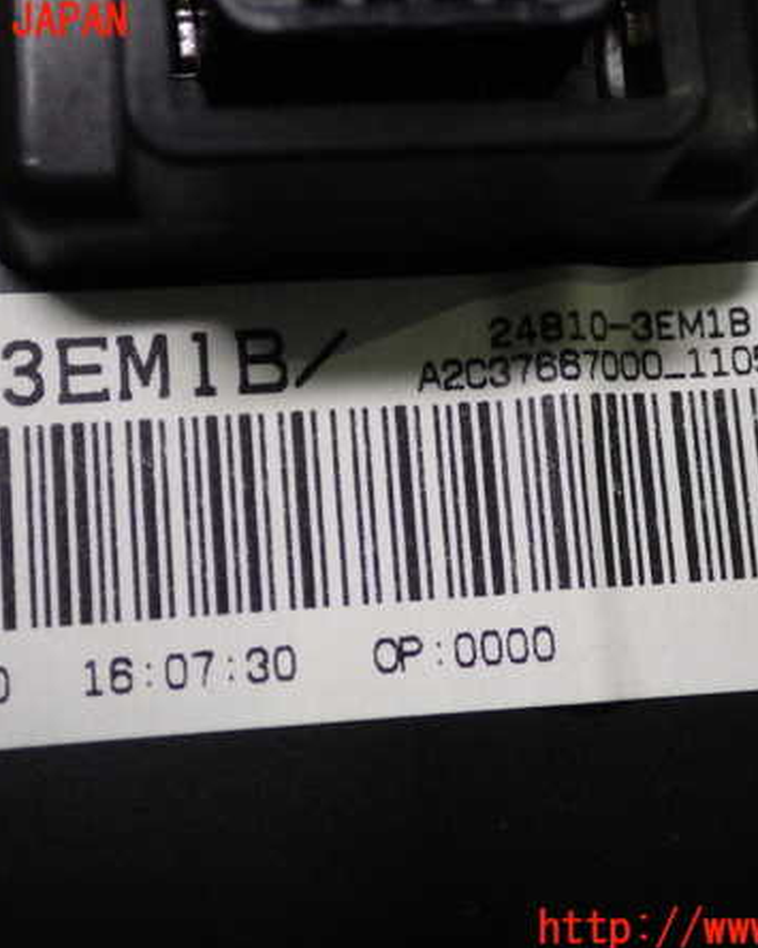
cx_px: 380
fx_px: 1739
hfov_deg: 24.6
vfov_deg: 30.5
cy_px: 476
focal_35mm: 62
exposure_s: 1/60
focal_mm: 8.4
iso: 1250
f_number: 3.1
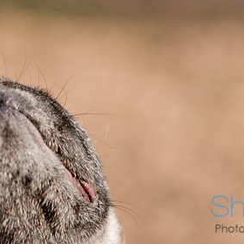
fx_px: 2838
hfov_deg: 4.9
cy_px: 83
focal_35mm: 356
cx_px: 98
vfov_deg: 4.9
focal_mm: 135
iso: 250
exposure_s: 1/500
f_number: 5
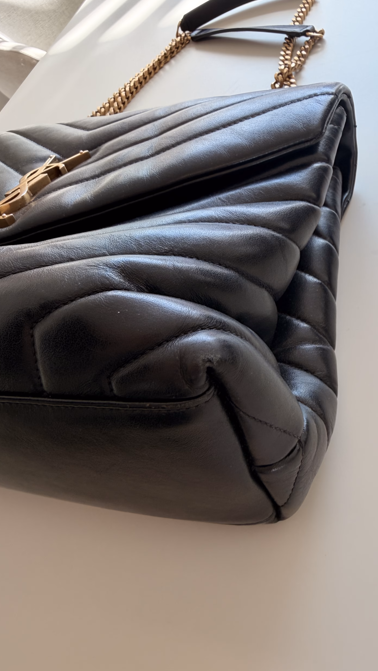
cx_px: 243
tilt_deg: -51.0
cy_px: 344
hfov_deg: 42.5
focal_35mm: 27
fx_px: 481
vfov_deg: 69.8
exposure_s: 1/100
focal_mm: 2.22
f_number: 2.2
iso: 64
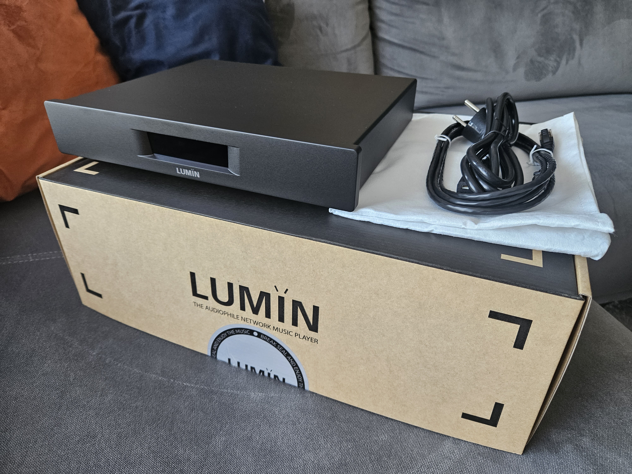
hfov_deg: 73.9
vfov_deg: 58.9
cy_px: 237
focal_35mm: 23
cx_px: 316
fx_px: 420
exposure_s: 1/100
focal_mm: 5.4
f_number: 1.8
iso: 320
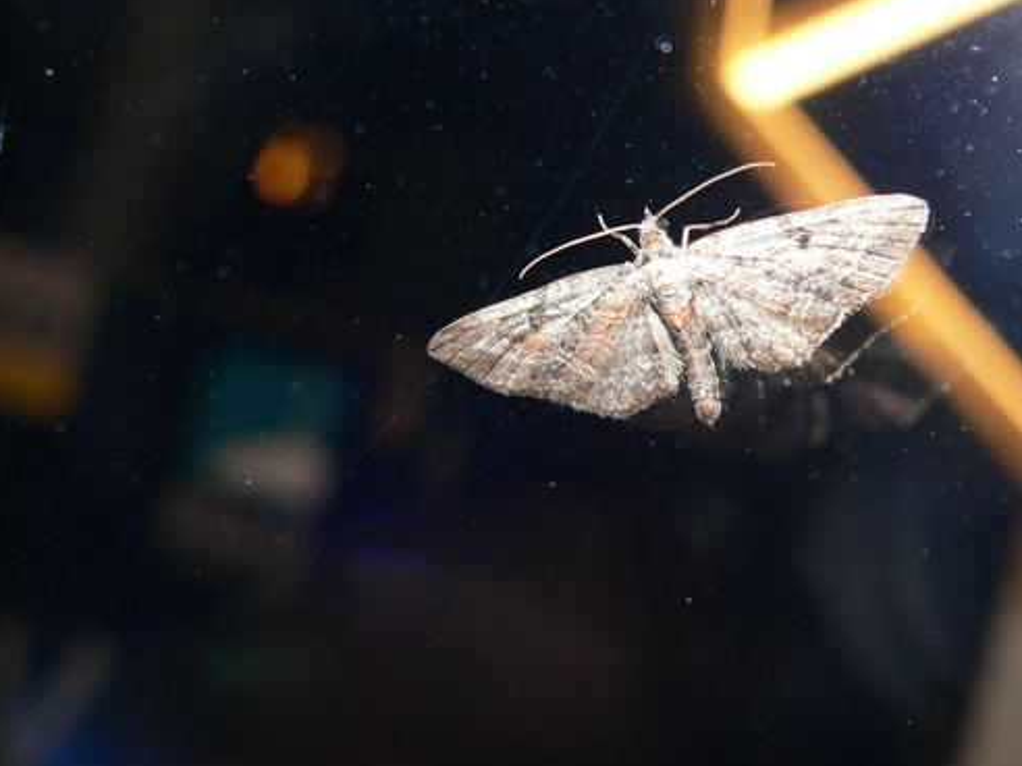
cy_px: 349
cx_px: 658
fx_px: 2303
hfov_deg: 24.9
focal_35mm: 78
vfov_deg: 18.9
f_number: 4
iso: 100
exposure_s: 1/60
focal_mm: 9.9
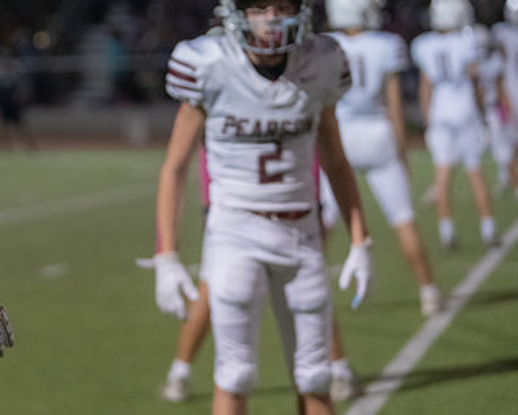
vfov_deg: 7.5
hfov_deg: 9.3
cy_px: 49
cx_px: -22
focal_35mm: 205
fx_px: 3144
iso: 5000
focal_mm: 98
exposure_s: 1/1250
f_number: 2.8
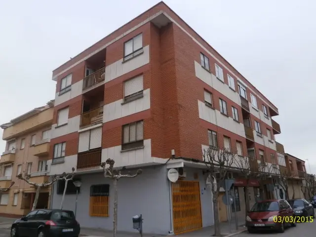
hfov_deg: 67.3
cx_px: 158
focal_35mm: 26
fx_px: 237
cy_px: 118
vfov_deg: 53.1
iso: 100
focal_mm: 4.7
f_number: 2.8
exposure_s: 1/500
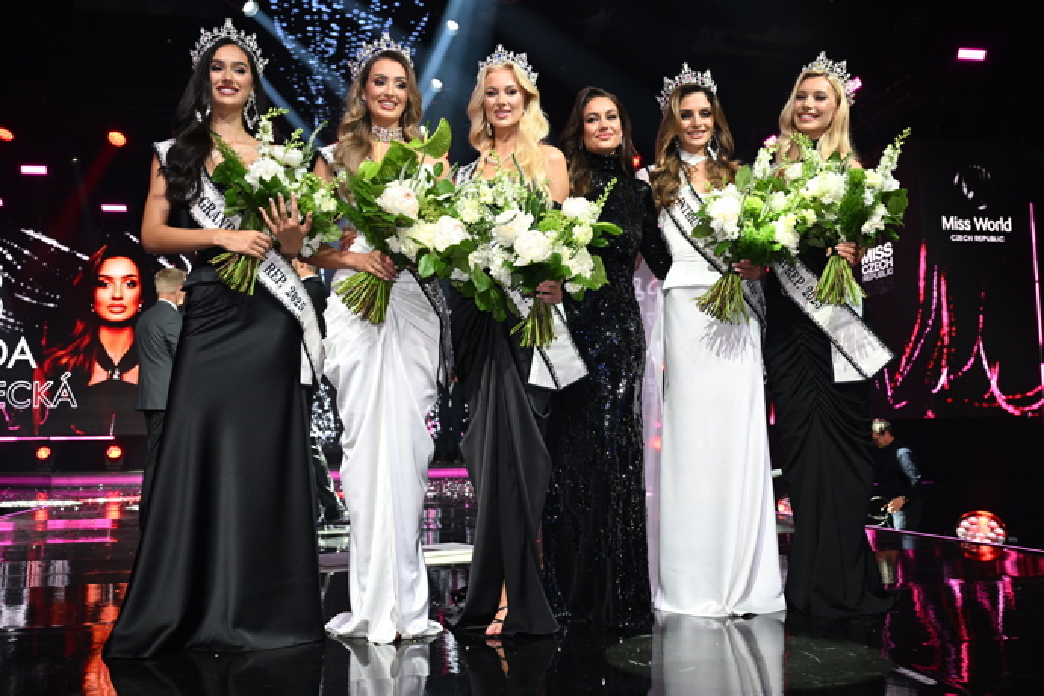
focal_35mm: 33
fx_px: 957
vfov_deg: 40.0
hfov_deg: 57.2
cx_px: 522
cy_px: 348
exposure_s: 1/250
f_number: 5
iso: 1250
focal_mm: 33
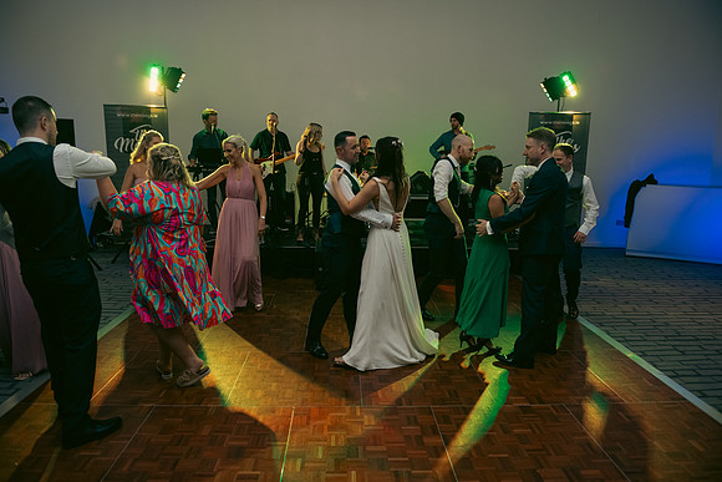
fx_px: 481
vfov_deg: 53.2
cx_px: 361
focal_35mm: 24
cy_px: 241
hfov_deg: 73.7
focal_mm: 24
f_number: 3.5
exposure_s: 1/160
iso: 1000
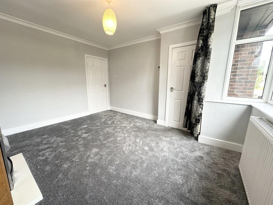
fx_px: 110
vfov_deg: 85.7
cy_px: 102
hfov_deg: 102.1
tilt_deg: -10.5
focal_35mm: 14
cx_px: 136
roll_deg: -0.5
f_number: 2.2
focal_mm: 2.22
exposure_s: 1/99
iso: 64
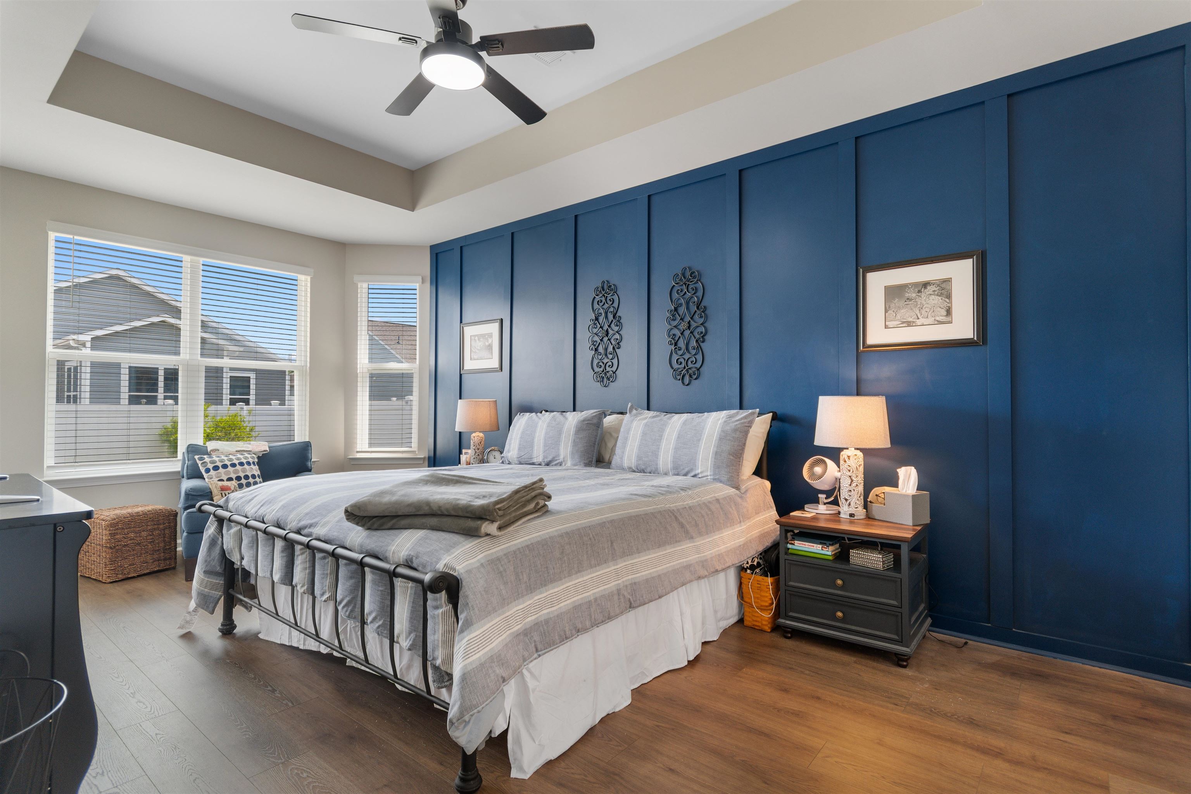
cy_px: 397
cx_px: 596
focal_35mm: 17
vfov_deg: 70.4
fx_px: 562
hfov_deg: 93.3
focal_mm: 11.5
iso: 100
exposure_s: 1/6
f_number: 4.8
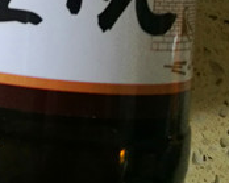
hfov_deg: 14.6
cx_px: -132
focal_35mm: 121
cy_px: -161
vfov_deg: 11.7
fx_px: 820
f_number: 2.2
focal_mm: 4.5
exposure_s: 1/30
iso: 200
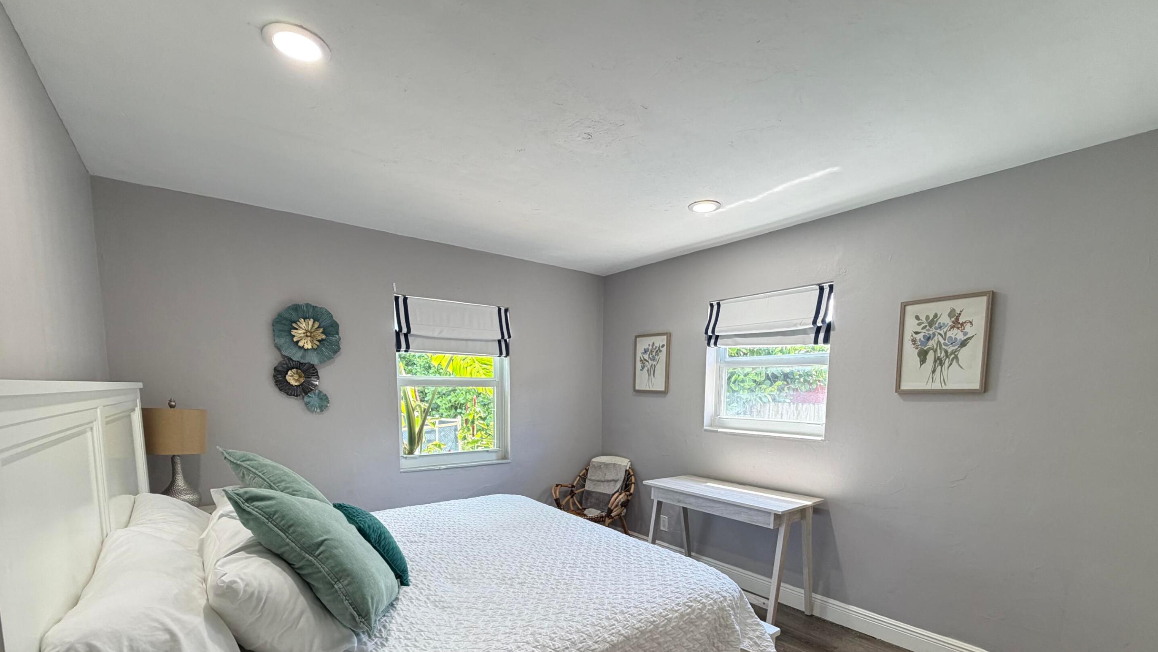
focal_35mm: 16
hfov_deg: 99.4
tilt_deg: -6.4
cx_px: 587
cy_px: 445
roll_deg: -0.5
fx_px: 491
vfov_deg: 65.0
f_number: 2.2
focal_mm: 2.22
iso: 160
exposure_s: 1/60
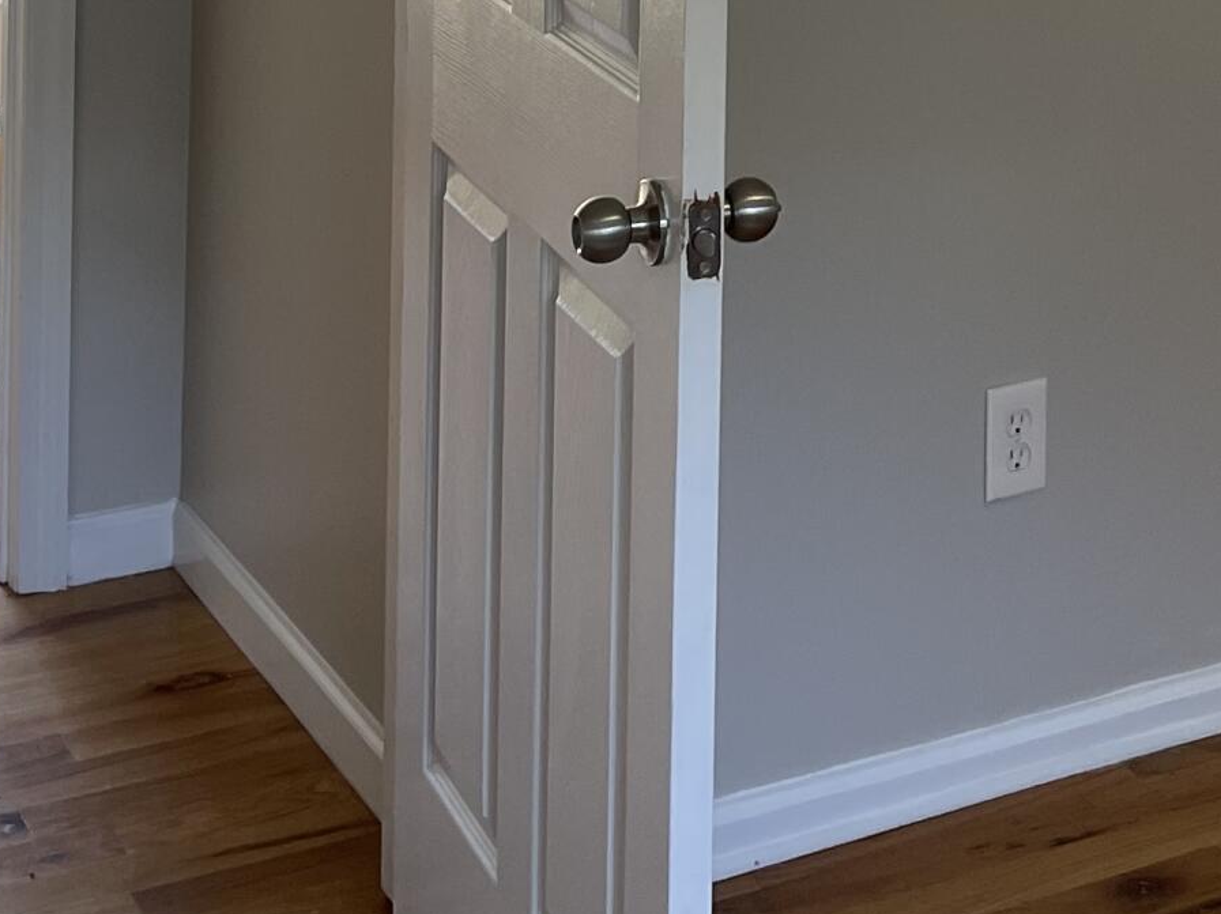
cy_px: -583
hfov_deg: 22.0
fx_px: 3067
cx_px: 1088
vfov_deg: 15.3
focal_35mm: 87
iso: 64
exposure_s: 1/60
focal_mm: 4.2
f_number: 1.6
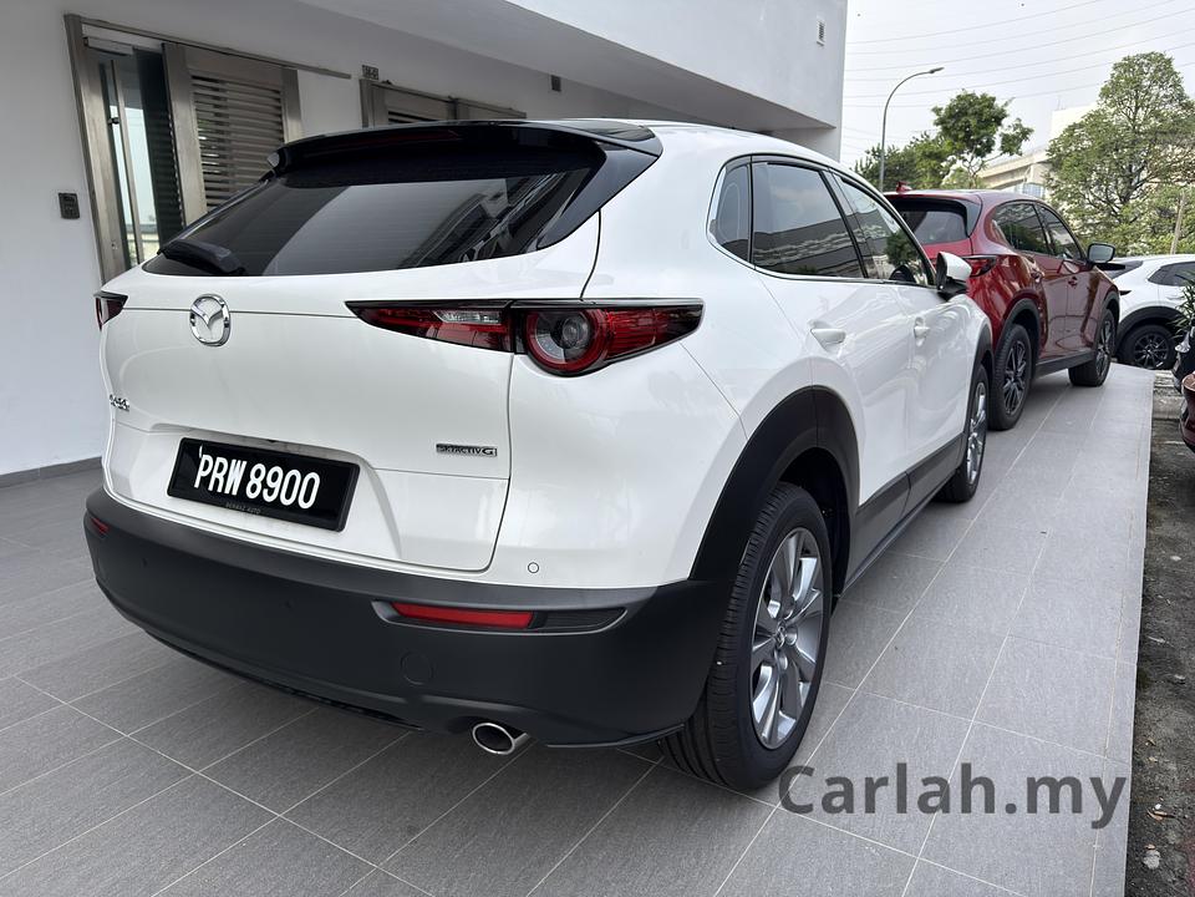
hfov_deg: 71.6
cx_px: 598
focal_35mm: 24
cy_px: 448
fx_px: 829
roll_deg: +2.0
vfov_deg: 56.8
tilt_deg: -10.5
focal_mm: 6.76
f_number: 1.78
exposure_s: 1/1715
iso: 64
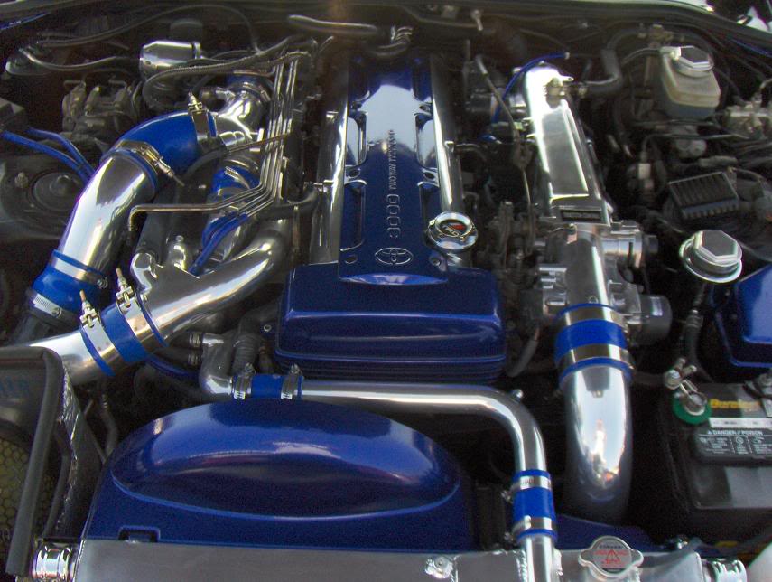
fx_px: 916
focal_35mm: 41
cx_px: 386
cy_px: 291
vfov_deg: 35.2
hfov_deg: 45.7
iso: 185
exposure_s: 1/314
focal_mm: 6.5
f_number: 3.5
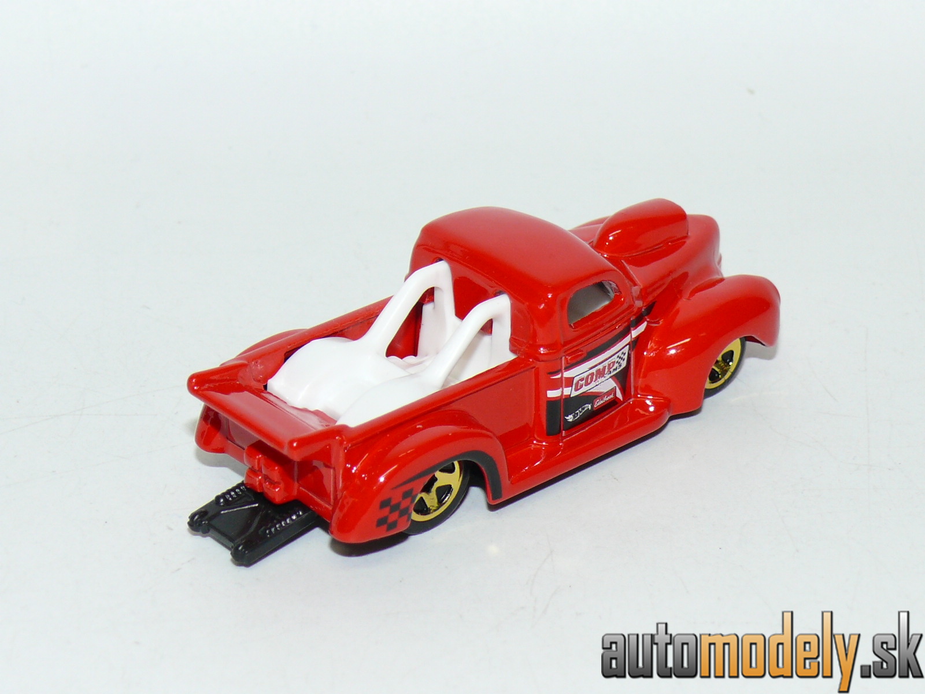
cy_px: 347
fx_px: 2886
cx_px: 462
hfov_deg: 18.2
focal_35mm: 108
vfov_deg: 13.7
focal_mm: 13.8
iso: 100
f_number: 4
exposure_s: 1/30
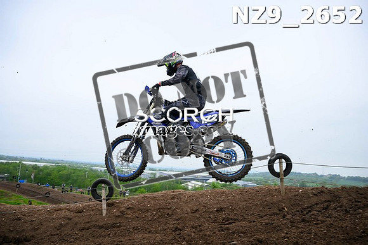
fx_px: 291
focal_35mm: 28
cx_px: 184
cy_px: 122
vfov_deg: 45.7
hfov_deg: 64.5
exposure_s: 1/800
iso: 400
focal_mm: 28.5
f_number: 6.3
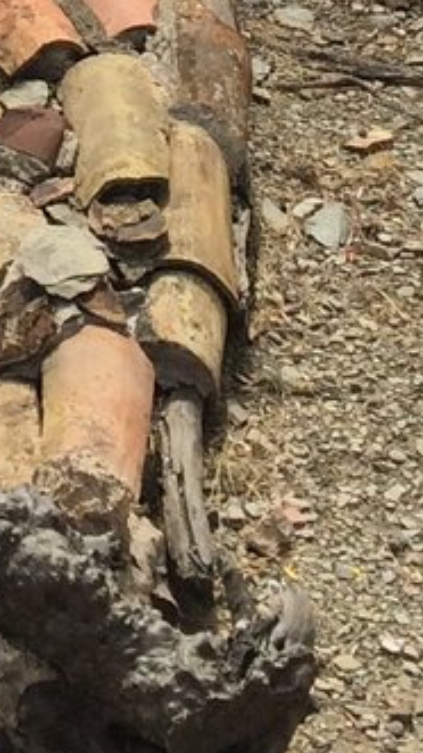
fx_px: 3432
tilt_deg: -6.6
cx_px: -280
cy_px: -917
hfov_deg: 6.9
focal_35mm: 172
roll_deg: +0.9
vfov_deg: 11.0
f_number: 2.2
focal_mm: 4.15
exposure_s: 1/2283
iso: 32
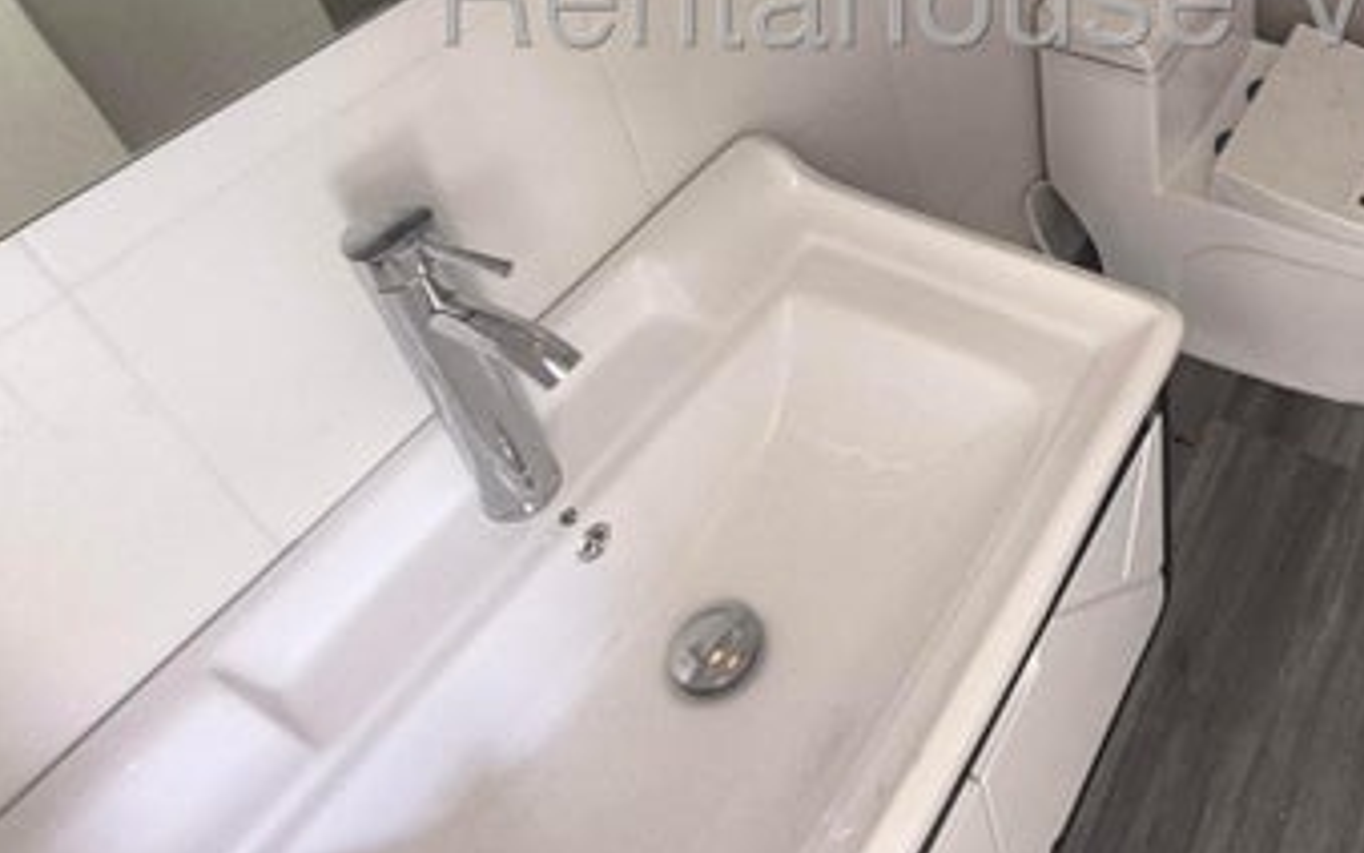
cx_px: 1215
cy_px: -8
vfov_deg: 35.5
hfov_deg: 52.7
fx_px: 1190
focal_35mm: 32
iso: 400
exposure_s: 1/33.3
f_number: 2.2
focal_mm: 1.65
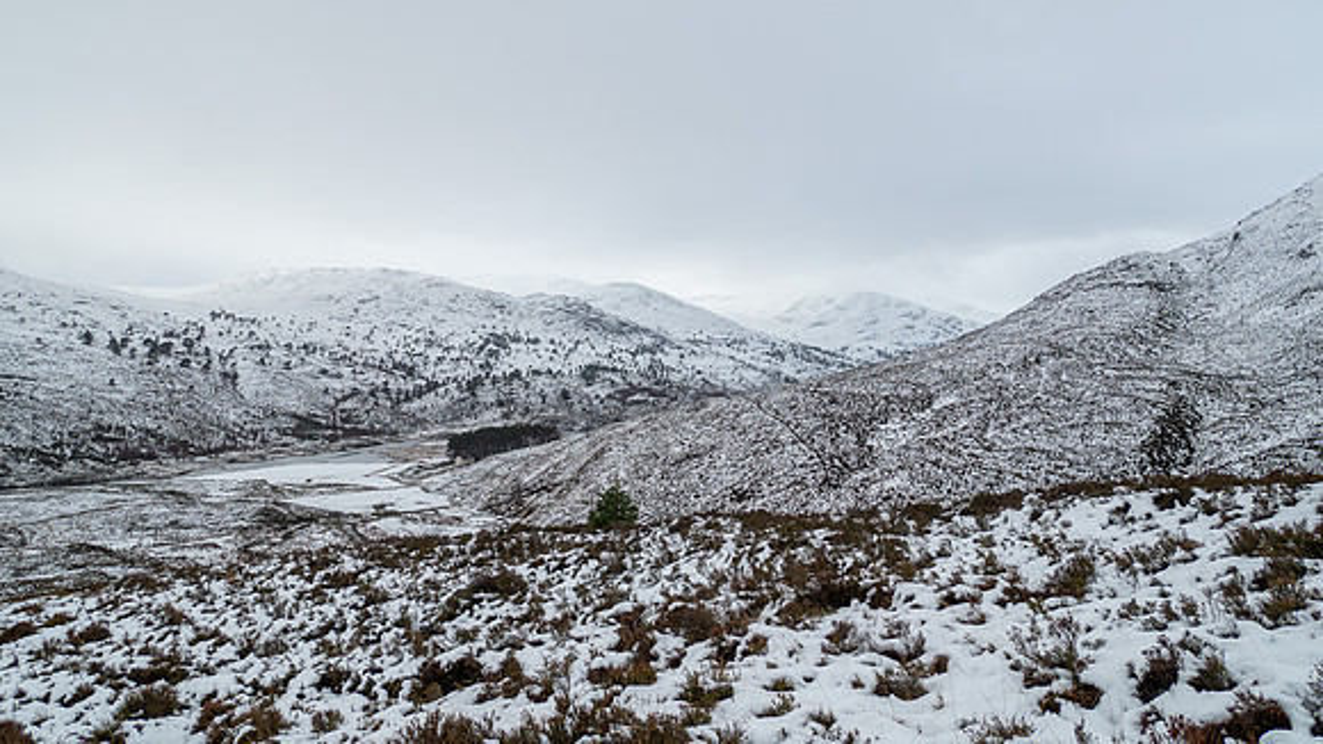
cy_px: 248
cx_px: 662
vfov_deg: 43.5
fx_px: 917
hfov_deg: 71.6
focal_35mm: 26
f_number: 6.3
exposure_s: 1/125
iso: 200
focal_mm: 12
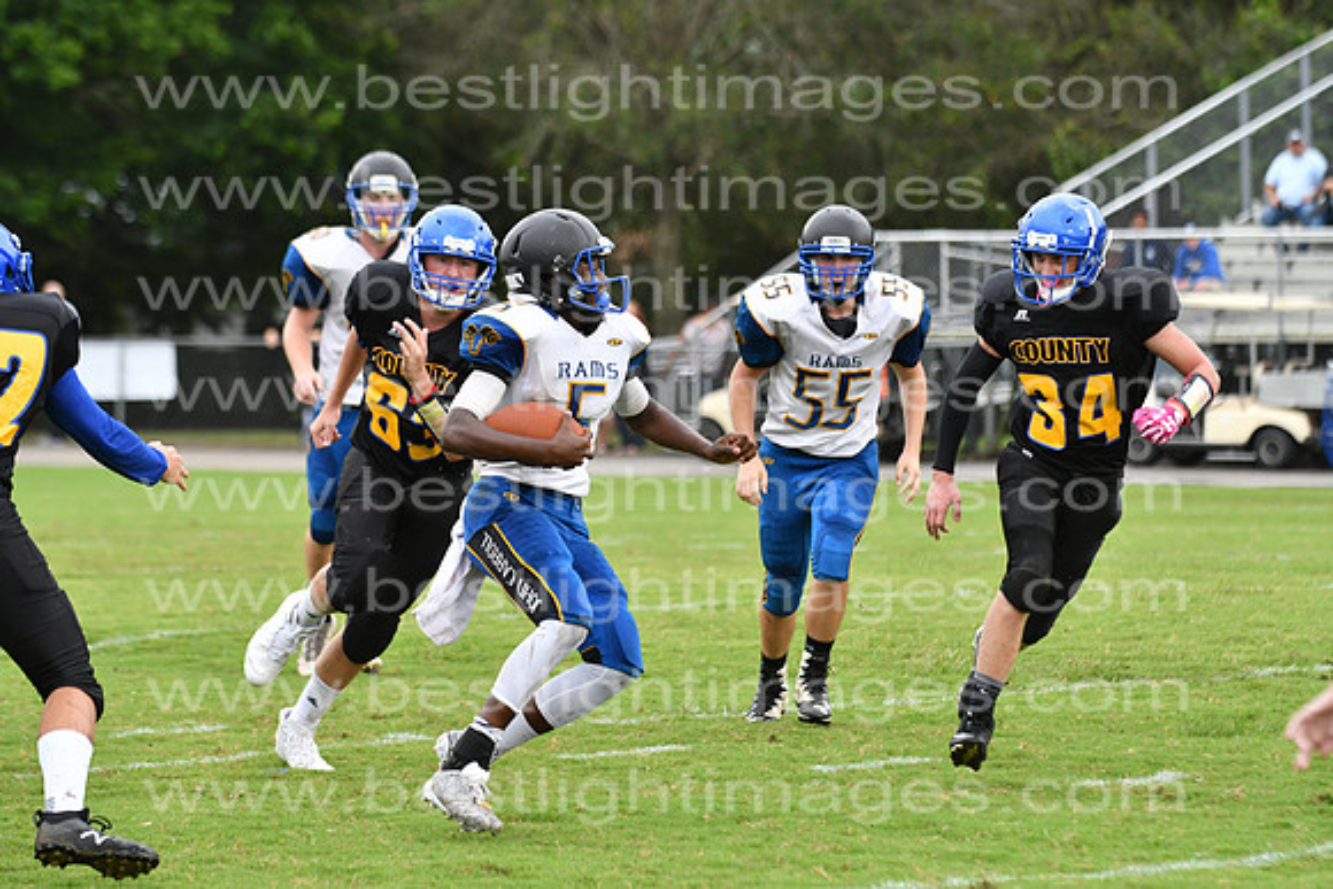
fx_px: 7777
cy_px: 444
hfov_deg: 9.8
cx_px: 666
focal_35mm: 210
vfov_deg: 6.5
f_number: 3.5
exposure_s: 1/2000
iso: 800
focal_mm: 140
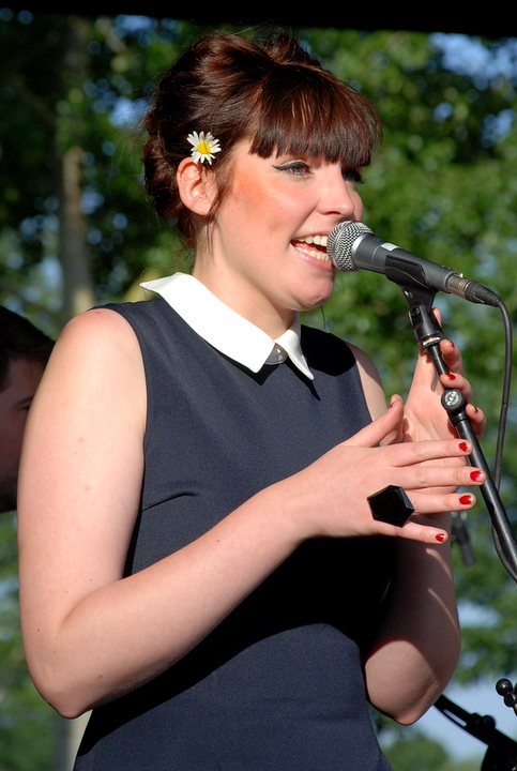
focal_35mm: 158
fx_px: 3378
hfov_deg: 8.8
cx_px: 258
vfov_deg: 13.0
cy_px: 386
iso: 320
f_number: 6.3
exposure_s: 1/640
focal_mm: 105
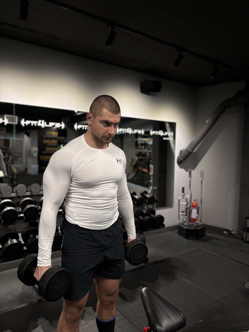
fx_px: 249
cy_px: 166
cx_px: 124
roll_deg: -0.8
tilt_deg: -3.1
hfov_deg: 53.1
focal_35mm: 26
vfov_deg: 67.3
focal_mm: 5.96
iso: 125
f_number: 1.6
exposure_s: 1/100
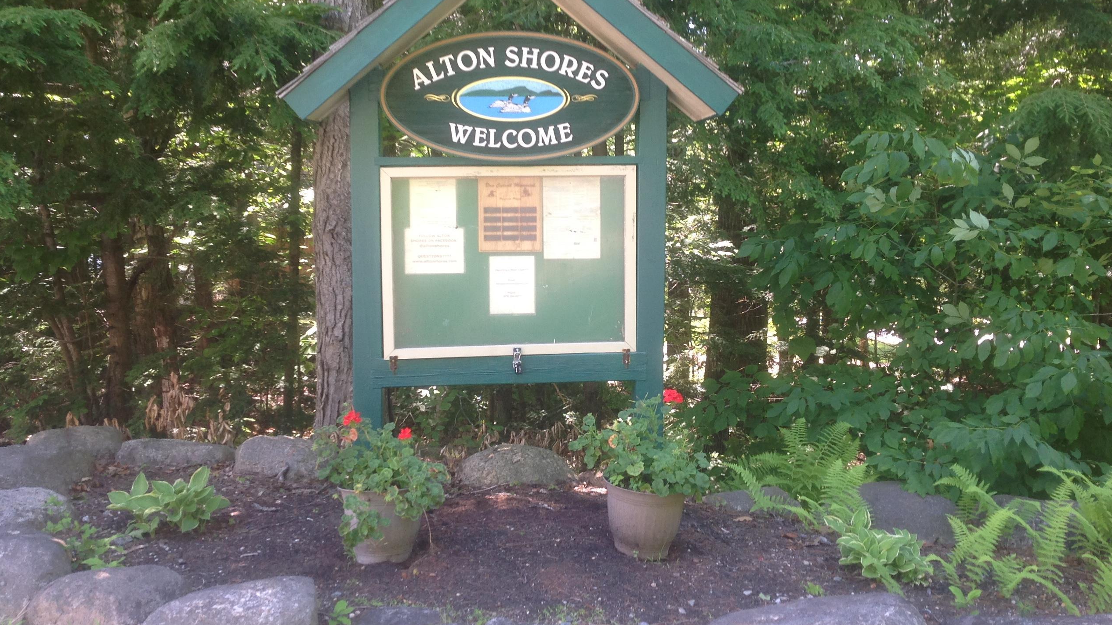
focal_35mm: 39
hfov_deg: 51.6
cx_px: 554
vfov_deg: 30.3
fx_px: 1150
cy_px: 246
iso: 50
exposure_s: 1/60
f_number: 2.4
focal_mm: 4.28
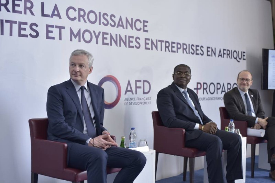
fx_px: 382
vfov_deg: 27.0
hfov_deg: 39.6
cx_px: 138
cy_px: 92
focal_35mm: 50
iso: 320
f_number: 3.2
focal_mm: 50
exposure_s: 1/80
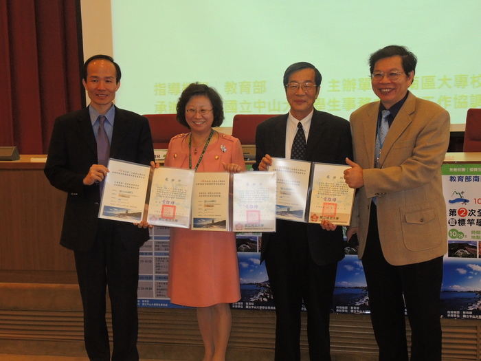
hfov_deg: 41.2
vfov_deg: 31.5
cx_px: 240
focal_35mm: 46
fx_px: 639
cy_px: 180
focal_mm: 9.9
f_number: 4
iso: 800
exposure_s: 1/30
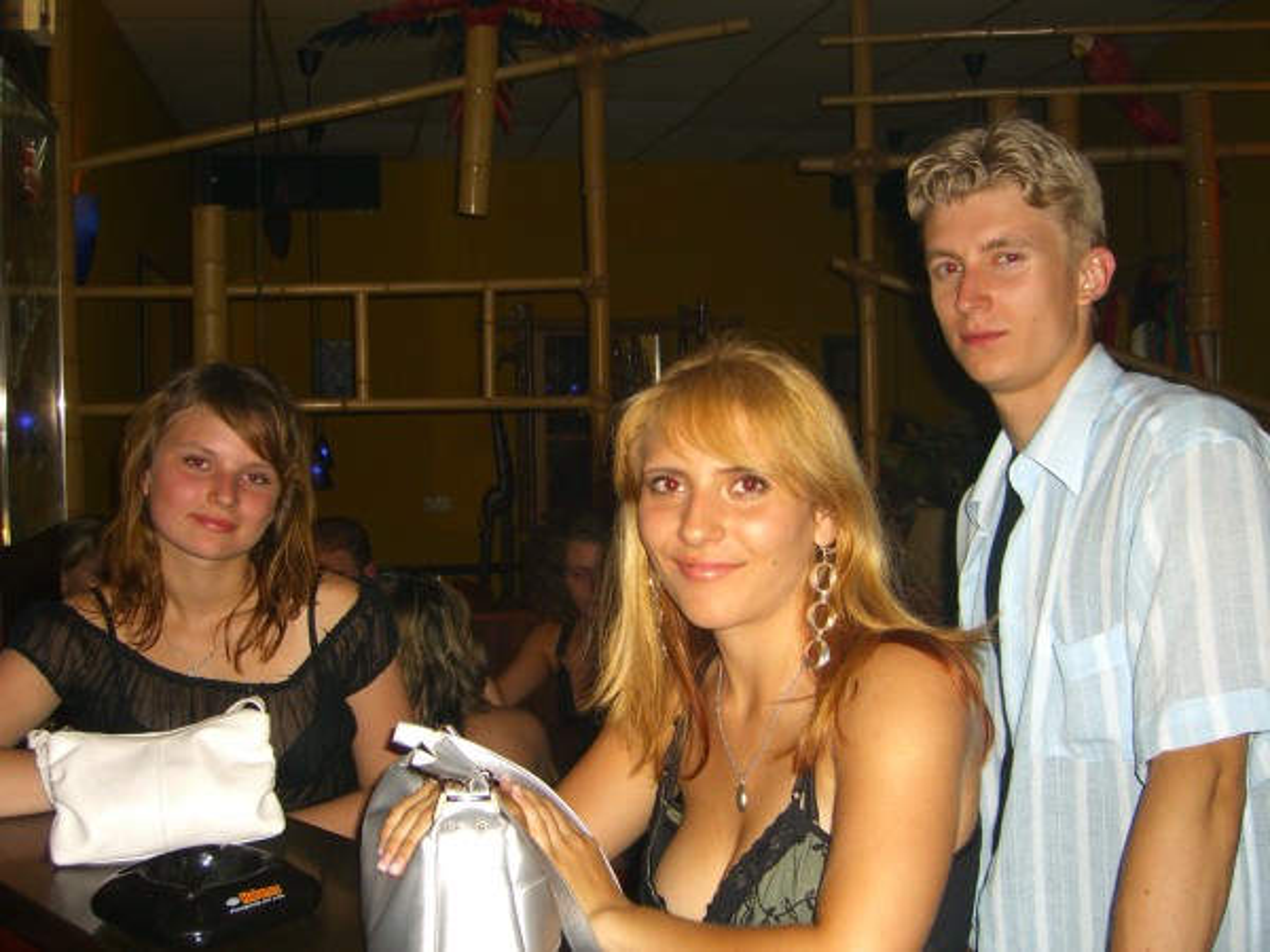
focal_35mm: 38
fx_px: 1394
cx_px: 635
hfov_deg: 49.0
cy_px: 476
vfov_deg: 37.7
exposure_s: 1/60
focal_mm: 7.9
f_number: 2.8
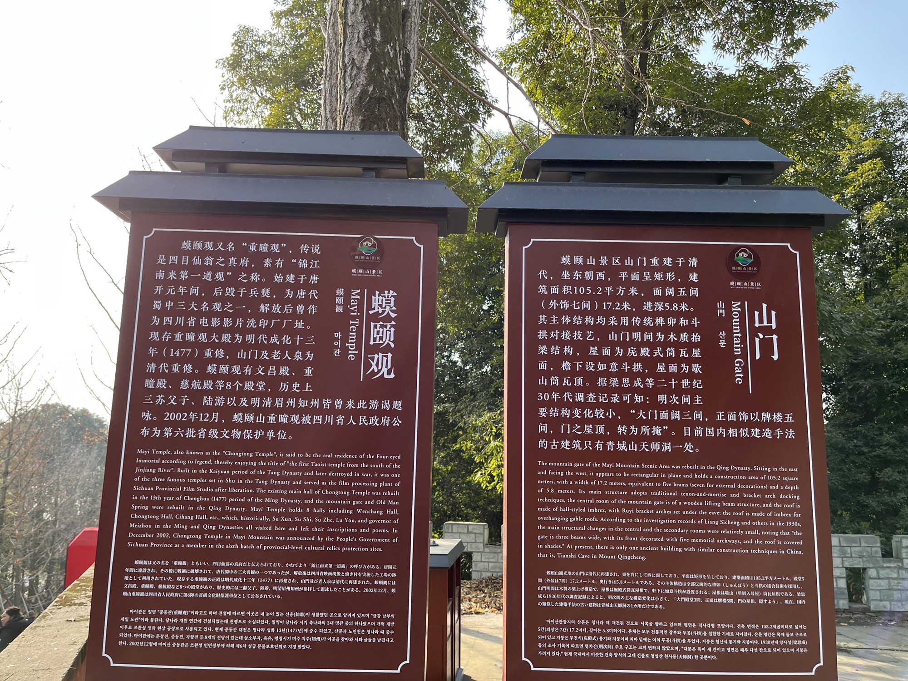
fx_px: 682
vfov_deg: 53.1
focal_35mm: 26
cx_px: 454
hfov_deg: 67.3
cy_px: 340
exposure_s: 1/534
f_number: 1.6
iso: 50
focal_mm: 5.1
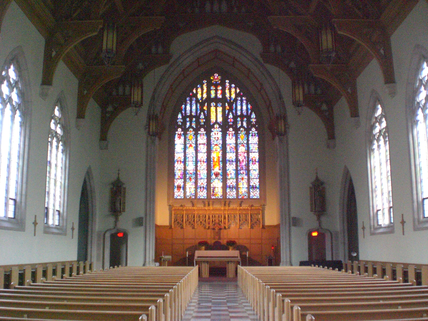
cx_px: 214
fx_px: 470
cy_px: 160
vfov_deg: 37.7
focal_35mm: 38
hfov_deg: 49.0
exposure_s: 1/20
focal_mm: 6.3
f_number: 3.1
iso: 800
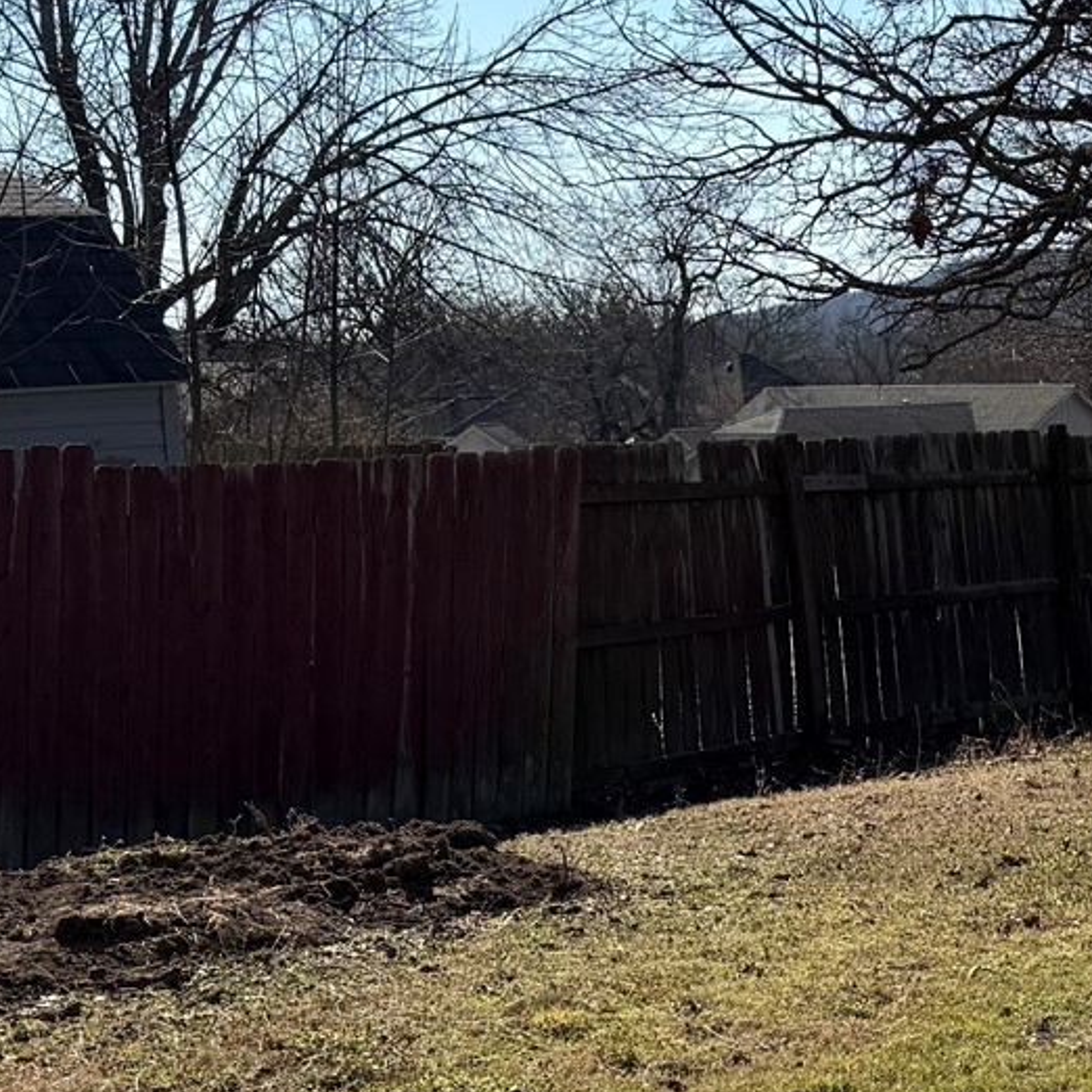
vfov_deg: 22.2
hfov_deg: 21.2
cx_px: 1157
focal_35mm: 78
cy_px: 584
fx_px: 2784
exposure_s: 1/6173
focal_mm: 6.76
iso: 80
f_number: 1.78
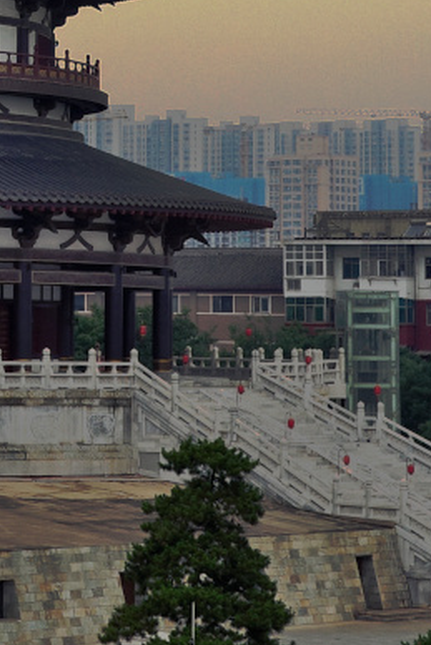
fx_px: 3552
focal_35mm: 198
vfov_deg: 10.2
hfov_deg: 6.9
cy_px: -209
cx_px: -120
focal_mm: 26
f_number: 5.6
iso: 100
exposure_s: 1/500
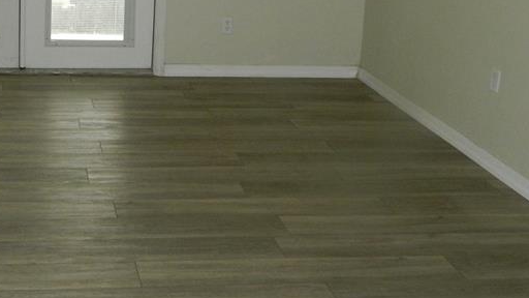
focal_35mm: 61
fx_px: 856
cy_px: 6
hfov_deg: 33.7
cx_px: 134
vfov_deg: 19.2
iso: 200
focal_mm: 5.1
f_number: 3.2
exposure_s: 1/30
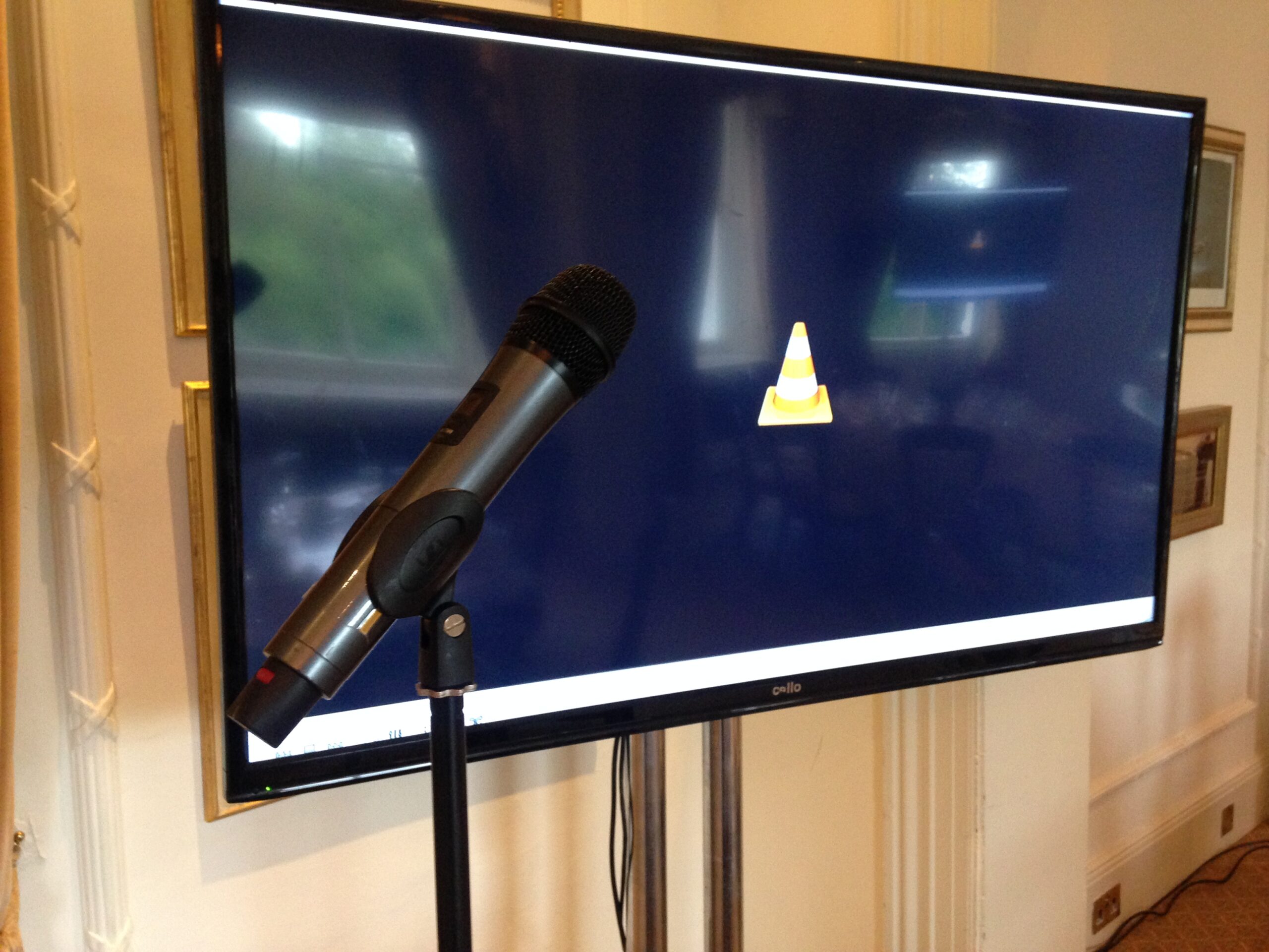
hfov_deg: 55.4
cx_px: 634
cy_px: 476
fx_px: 1210
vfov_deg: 42.9
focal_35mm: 33
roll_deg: +2.5
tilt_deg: -9.9
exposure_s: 1/20
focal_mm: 4.12
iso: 250
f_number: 2.4
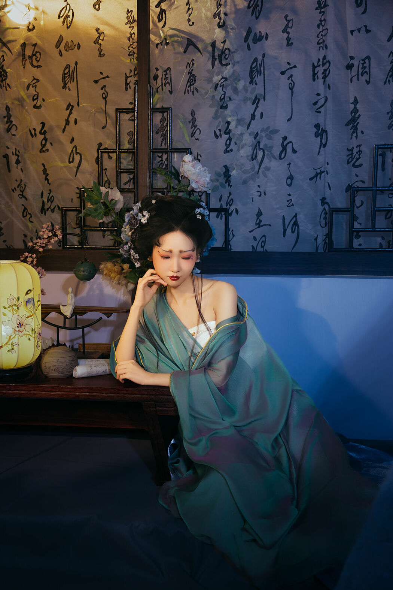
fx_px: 802
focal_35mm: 49
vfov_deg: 40.3
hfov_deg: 27.5
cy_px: 295
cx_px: 196
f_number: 4
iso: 400
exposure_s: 1/125
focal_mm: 50
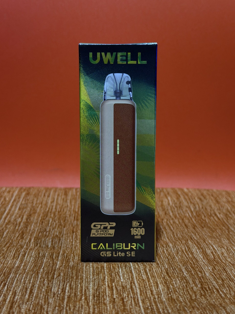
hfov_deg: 30.3
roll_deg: -1.2
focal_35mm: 48
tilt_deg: -8.6
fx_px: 434
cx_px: 118
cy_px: 157
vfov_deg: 39.7
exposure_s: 1/33
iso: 400
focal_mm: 6.76
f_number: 1.78
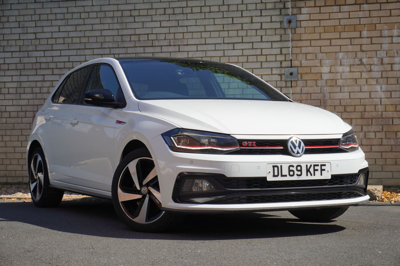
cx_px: 200
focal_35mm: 70
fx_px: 783
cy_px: 133
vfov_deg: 19.3
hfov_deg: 28.7
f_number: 6.3
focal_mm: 47
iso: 100
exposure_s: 1/200
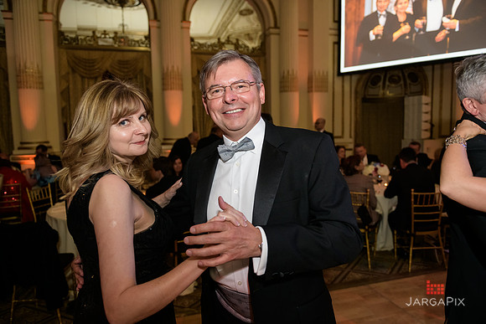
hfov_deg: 73.7
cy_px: 162
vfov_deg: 53.2
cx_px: 243
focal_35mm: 24
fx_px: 324
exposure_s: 1/100
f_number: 3.2
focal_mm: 24
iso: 1600
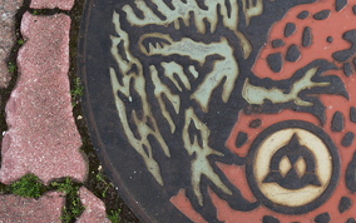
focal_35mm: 85
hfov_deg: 23.6
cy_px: 66
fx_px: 825
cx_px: 328
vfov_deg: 15.4
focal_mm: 19
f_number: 6.3
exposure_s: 1/200
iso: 100
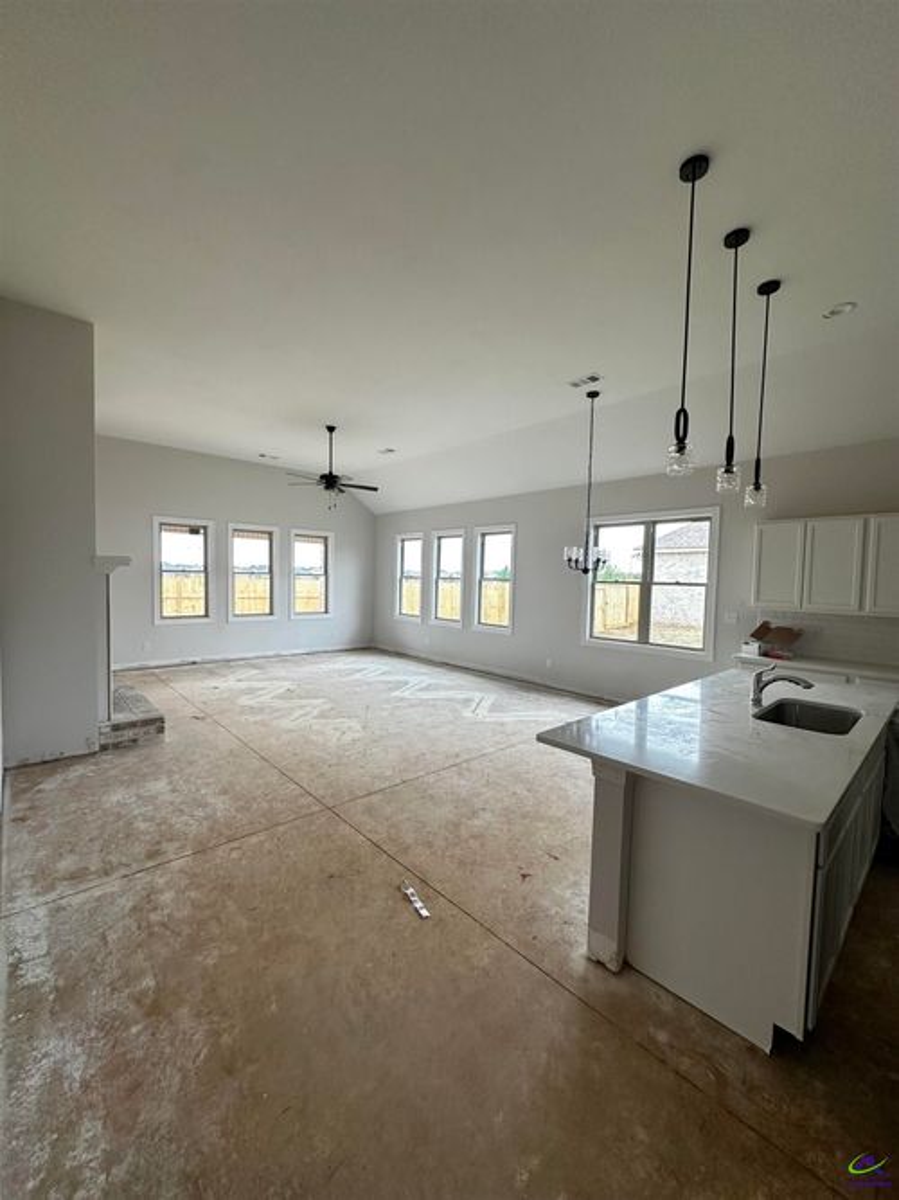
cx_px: 450
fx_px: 485
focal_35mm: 14
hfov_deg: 85.7
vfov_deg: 102.1
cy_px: 600
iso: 160
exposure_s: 1/99
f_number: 2.2
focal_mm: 2.22
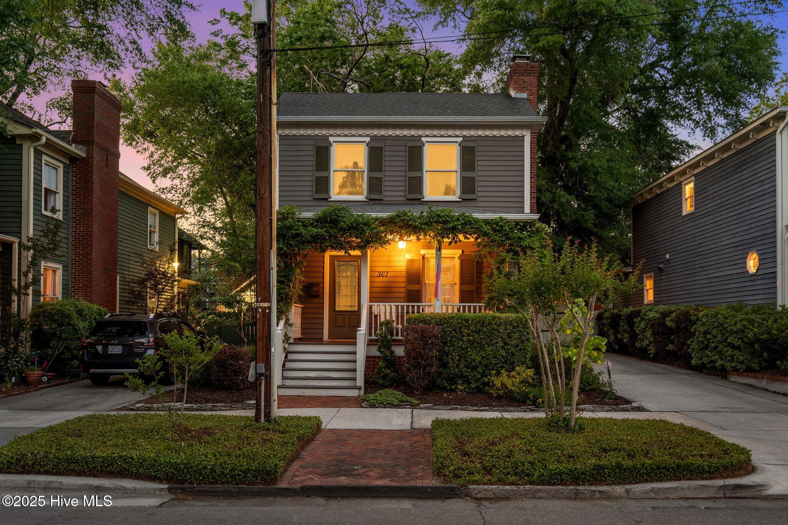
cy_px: 262
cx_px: 394
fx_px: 635
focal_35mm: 29
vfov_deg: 45.0
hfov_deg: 63.7
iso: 400
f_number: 4
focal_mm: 29
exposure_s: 1/3
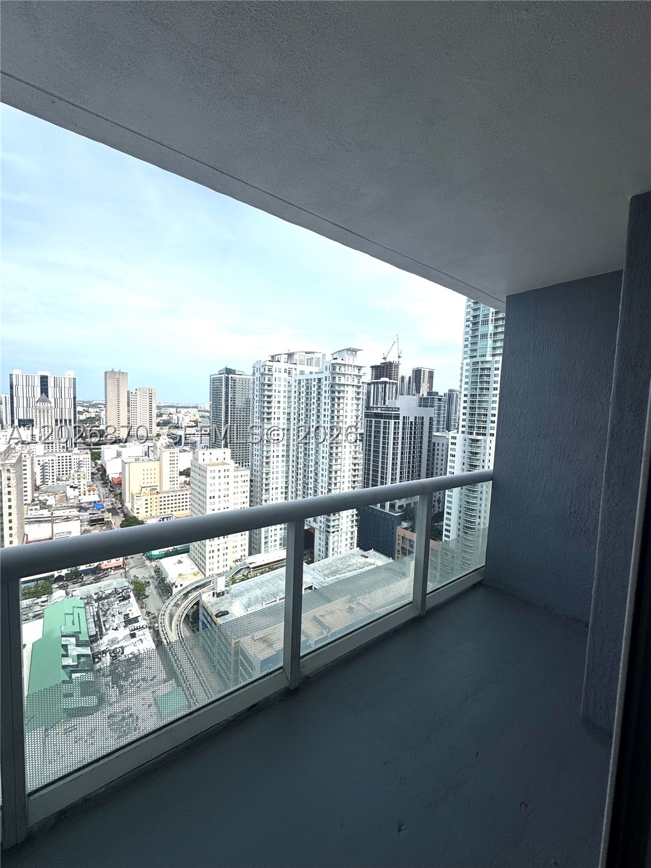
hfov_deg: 85.7
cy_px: 434
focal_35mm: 14
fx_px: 351
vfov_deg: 102.1
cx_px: 326
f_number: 2.2
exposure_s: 1/3906
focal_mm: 2.22
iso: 40
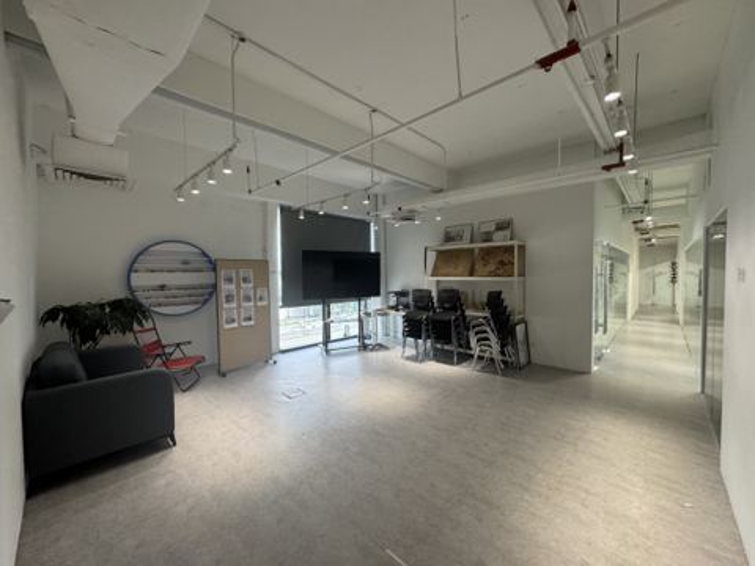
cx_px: 378
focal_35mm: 14
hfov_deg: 102.1
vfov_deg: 85.7
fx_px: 305
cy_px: 283
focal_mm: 2.22
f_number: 2.2
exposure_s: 1/100
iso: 200
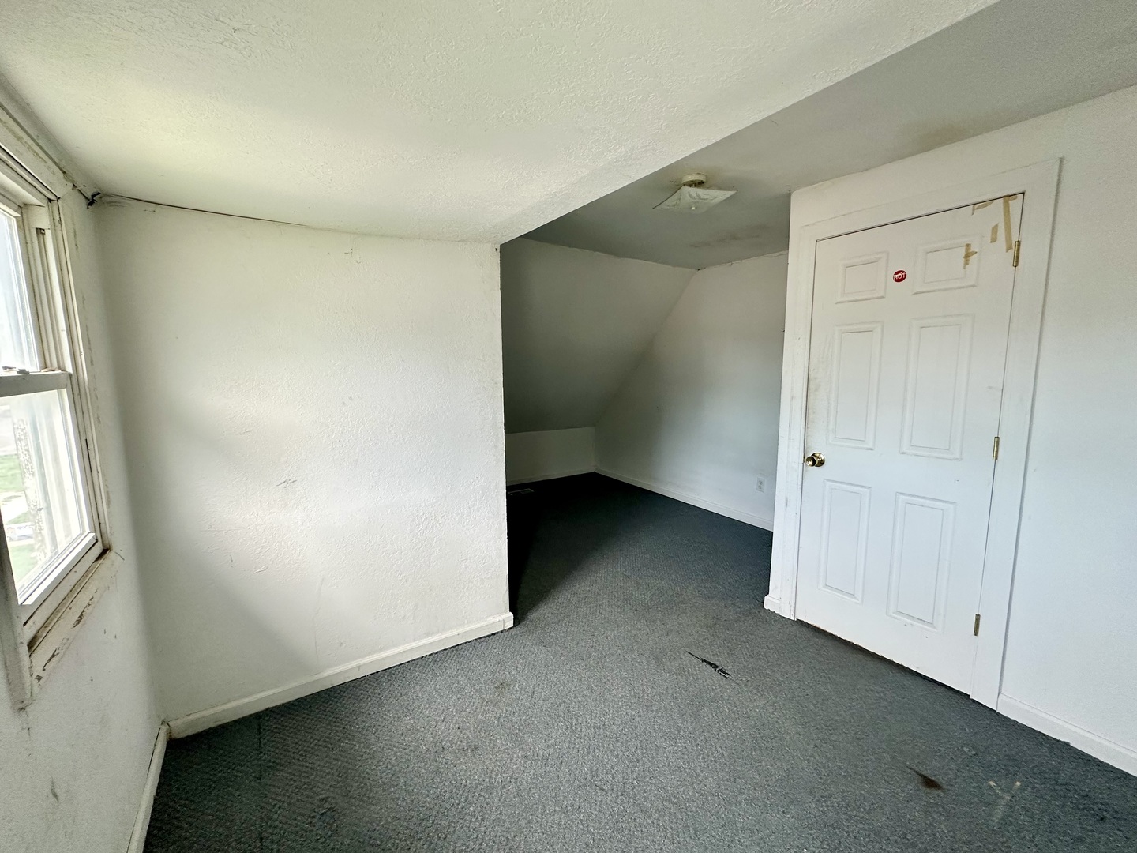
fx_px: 460
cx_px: 568
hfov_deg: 102.1
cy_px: 426
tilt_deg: -8.1
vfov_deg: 85.7
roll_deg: +0.5
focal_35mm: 14
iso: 160
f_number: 2.2
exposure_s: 1/99
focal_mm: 2.22
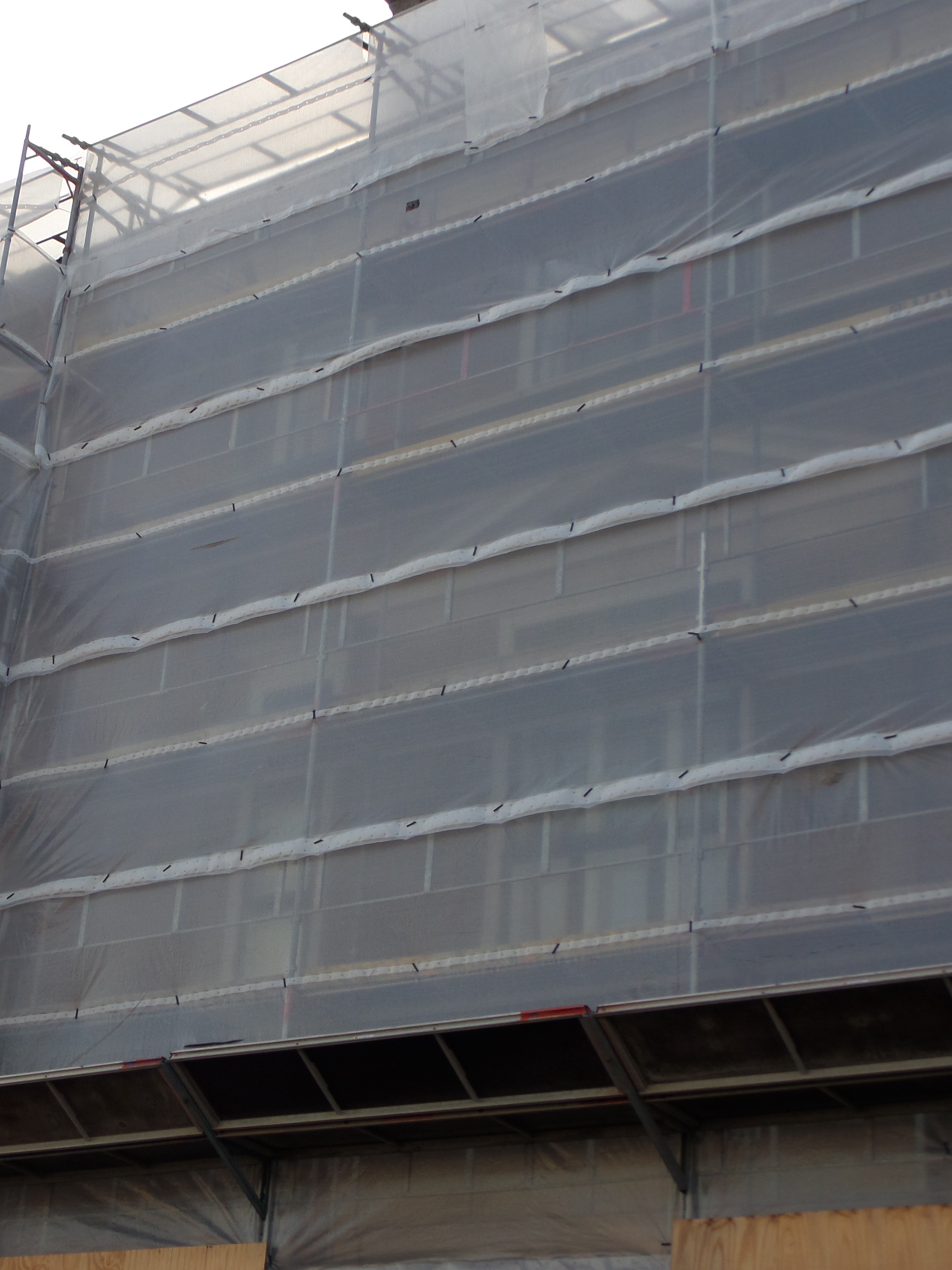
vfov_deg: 27.4
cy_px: 637
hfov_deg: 20.4
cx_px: 151
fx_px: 2603
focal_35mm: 71
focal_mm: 8.7
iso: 100
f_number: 3.8
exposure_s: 1/350
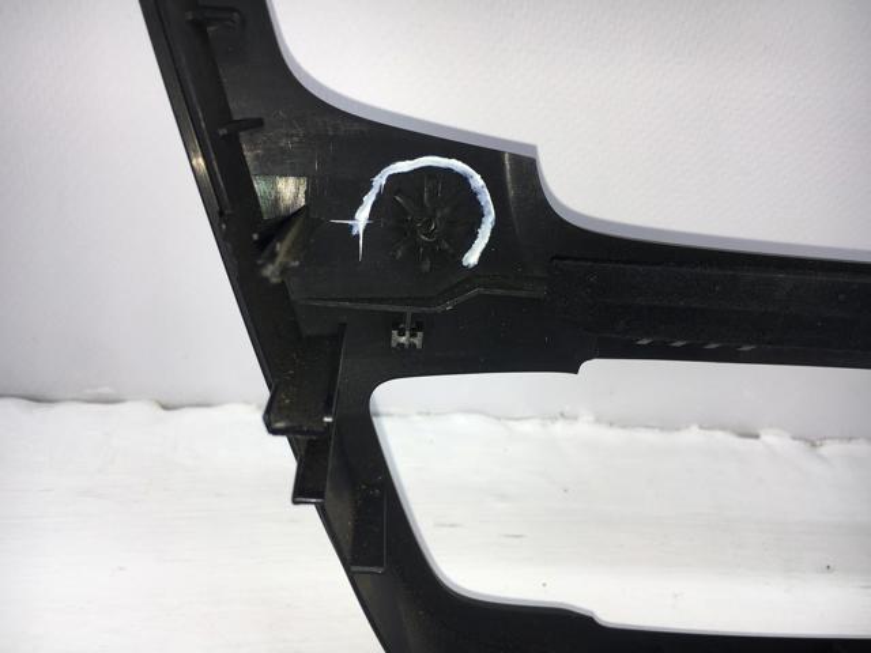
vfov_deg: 48.2
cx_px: 436
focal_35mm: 29
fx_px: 730
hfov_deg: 61.7
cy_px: 326
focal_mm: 4.15
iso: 25
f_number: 2.2
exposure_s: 1/306
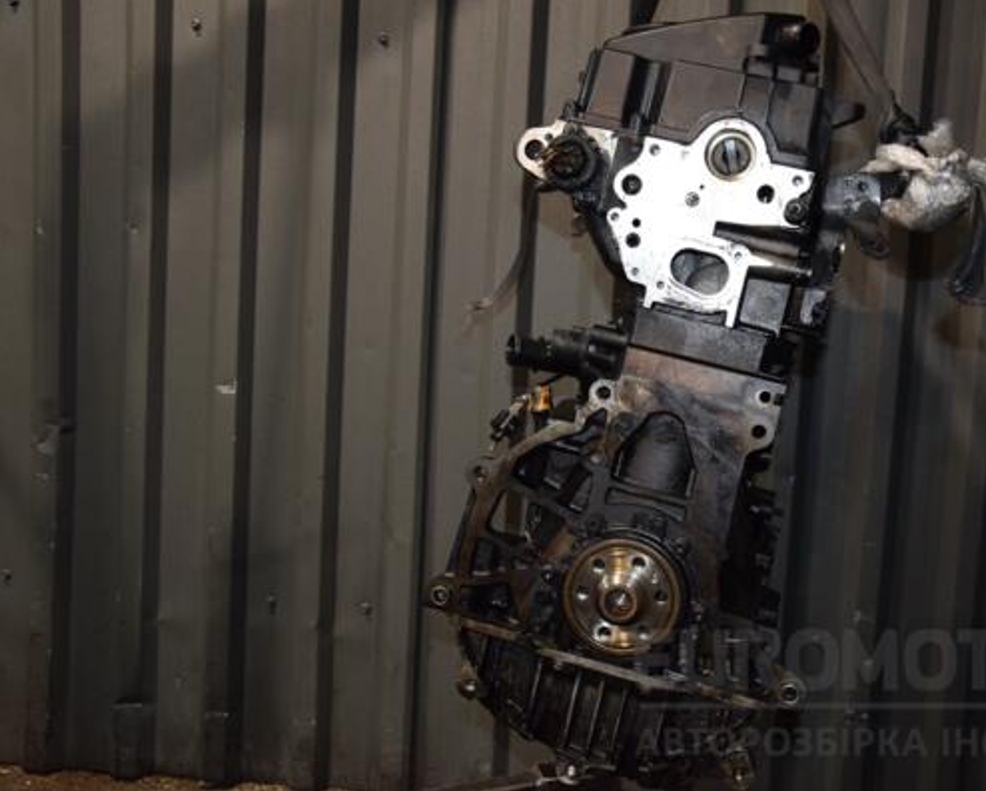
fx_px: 1197
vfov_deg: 36.5
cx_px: 597
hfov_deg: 44.5
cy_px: 394
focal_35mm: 41
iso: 800
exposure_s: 1/60
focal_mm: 24
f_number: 5
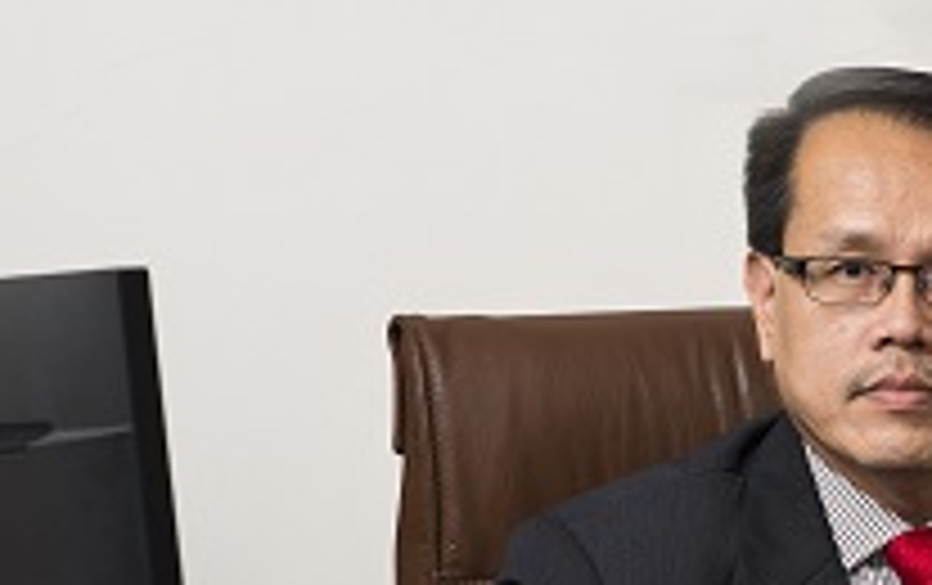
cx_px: 824
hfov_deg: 11.1
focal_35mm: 187
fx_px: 4756
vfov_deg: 7.0
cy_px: 558
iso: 50
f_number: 8
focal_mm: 85
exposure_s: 1/50
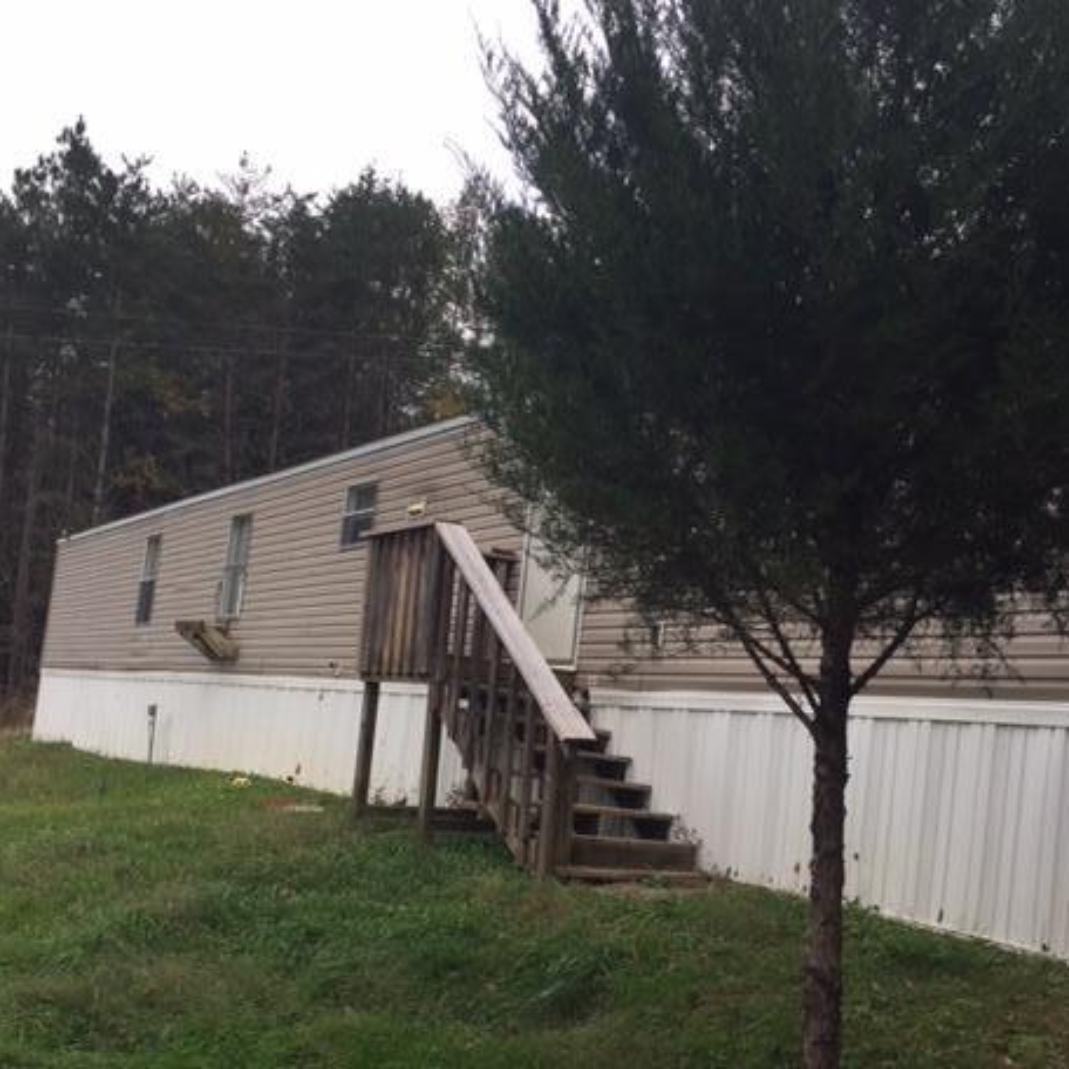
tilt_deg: +4.8
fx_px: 1258
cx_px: 520
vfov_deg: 45.8
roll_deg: -6.9
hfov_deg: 46.0
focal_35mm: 36
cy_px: 638
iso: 32
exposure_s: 1/618
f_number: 2.2
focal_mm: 4.15
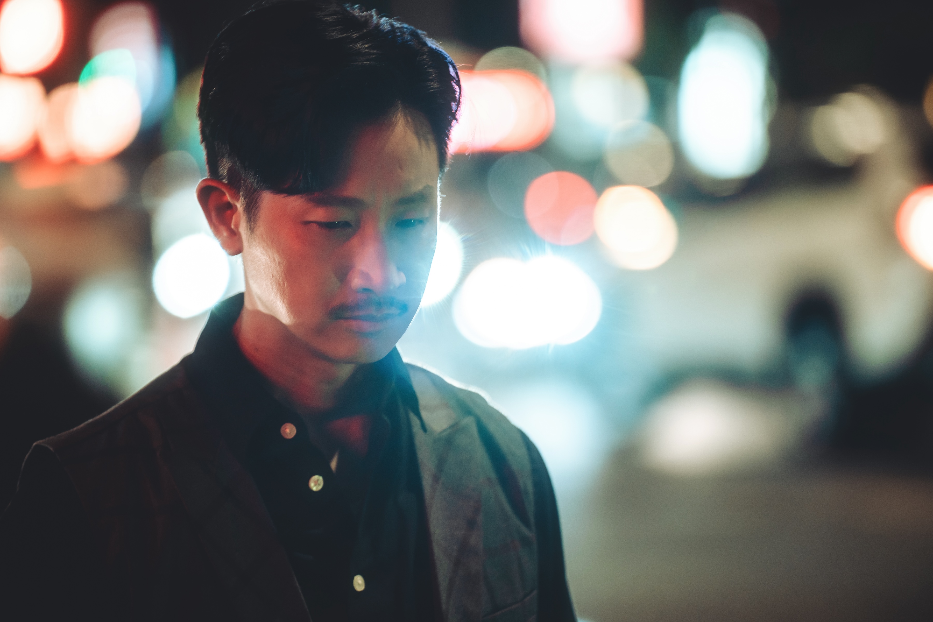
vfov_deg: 7.6
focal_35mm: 180
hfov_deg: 11.4
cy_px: 311
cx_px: 466
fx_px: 4665
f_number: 2.8
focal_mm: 180
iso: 320
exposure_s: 1/30
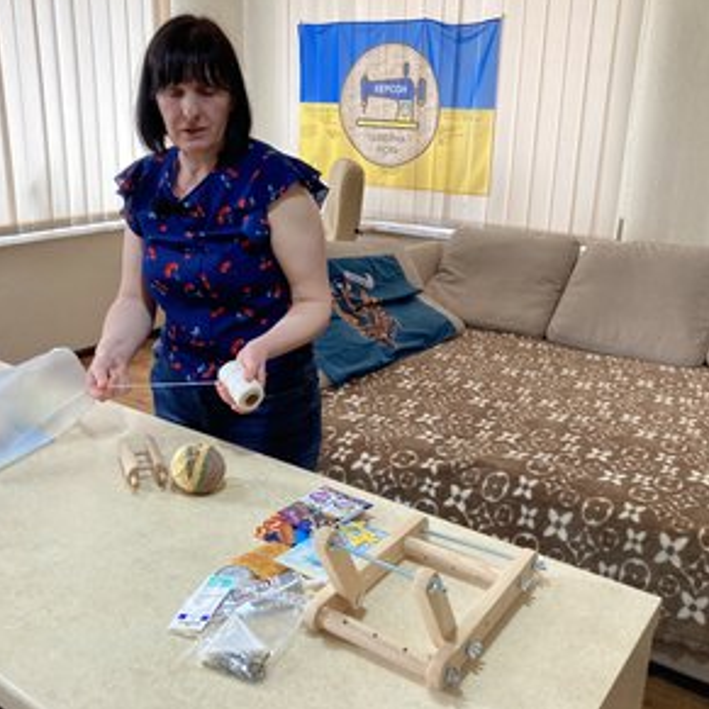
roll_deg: -2.2
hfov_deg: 48.4
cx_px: 346
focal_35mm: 34
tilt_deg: -16.5
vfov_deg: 48.4
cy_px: 351
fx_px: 788
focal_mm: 3.99
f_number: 1.8
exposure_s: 1/121
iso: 80
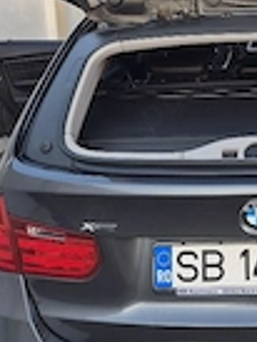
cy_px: 97
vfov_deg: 28.6
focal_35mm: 67
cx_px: 269
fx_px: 662
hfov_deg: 21.1
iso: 40
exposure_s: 1/182
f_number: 1.8
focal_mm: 5.4
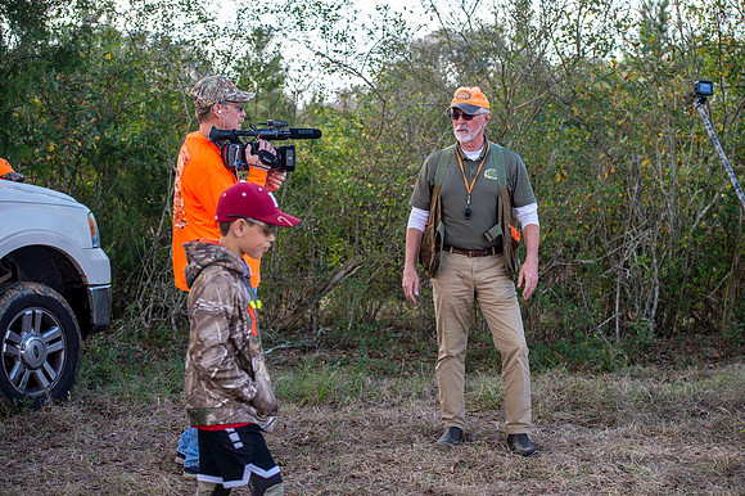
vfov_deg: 19.4
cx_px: 372
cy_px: 248
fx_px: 1448
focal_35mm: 70
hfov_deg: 28.9
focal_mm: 70
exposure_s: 1/160
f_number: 5
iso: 200
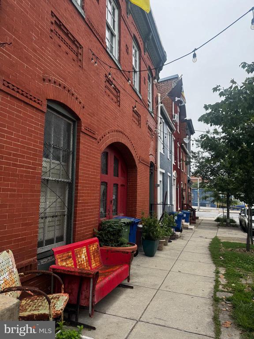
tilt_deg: +6.6
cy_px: 170
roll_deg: +0.1
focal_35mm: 24
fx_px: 235
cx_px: 127
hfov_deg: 56.8
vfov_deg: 71.6
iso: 80
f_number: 1.78
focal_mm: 6.76
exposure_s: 1/383
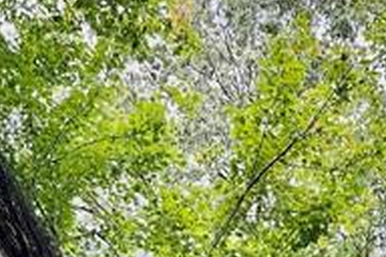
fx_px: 1426
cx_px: 322
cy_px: 568
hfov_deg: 15.3
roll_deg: +1.2
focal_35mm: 133
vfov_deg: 9.4
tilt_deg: +12.8
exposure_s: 1/252
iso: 80
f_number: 1.78
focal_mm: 6.86
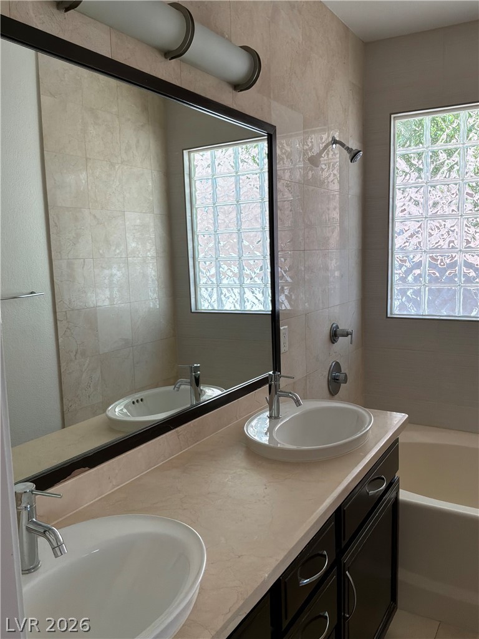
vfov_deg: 63.4
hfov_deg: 49.7
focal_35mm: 28
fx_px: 517
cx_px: 240
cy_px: 320
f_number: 1.8
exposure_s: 1/169
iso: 50
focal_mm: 3
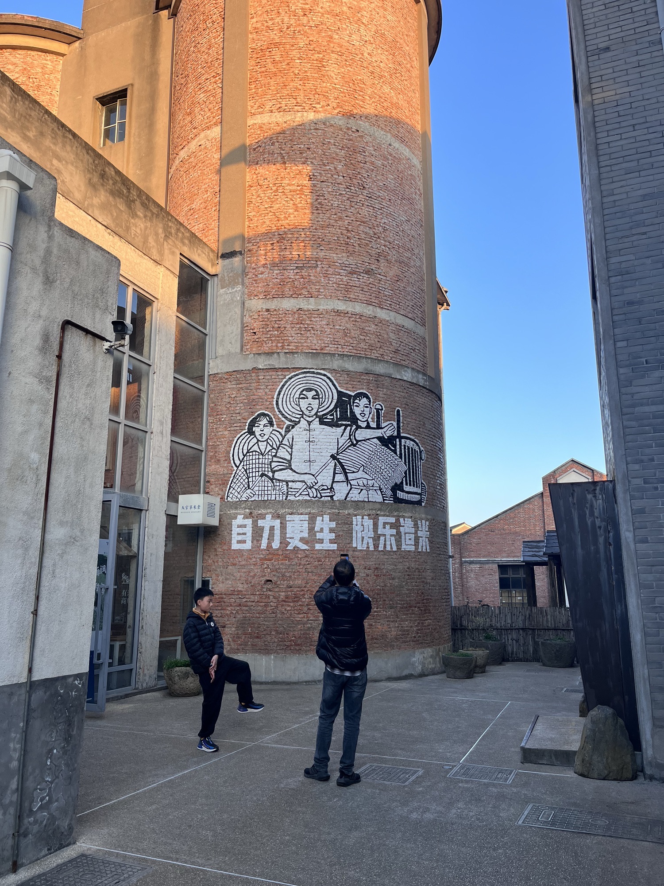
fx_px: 665
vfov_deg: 67.3
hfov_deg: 53.1
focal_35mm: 26
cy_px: 443
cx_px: 332
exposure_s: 1/340
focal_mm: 5.1
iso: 50
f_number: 1.6
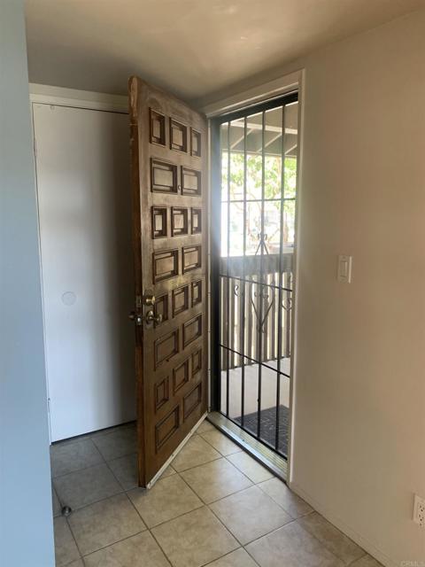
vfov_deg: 67.3
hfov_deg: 53.1
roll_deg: +0.3
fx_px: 426
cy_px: 284
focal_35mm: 26
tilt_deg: -9.2
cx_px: 212
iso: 160
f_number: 1.8
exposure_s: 1/60
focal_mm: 4.25
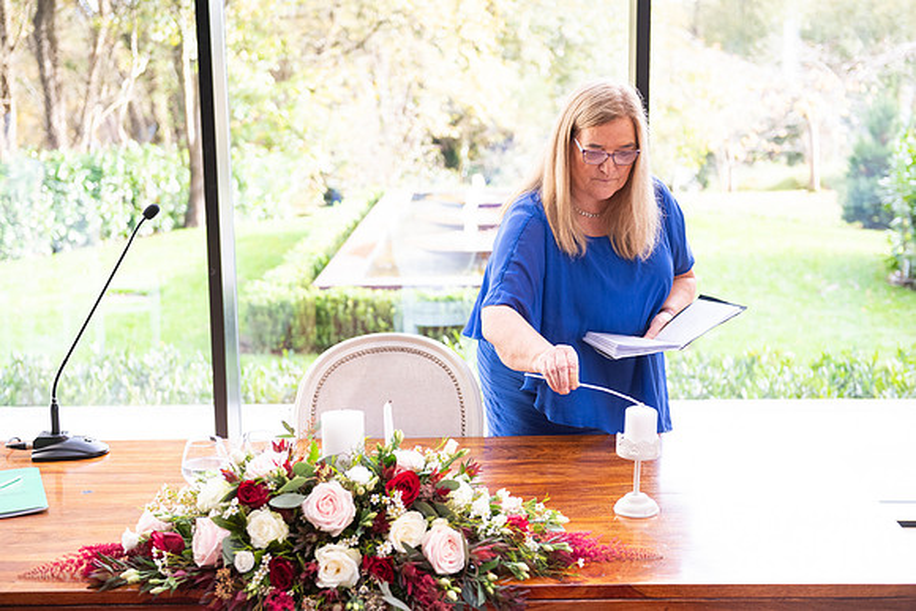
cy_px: 306
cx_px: 458
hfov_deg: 38.2
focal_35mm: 52
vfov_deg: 26.0
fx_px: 1323
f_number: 3.5
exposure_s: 1/160
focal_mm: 52
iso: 640
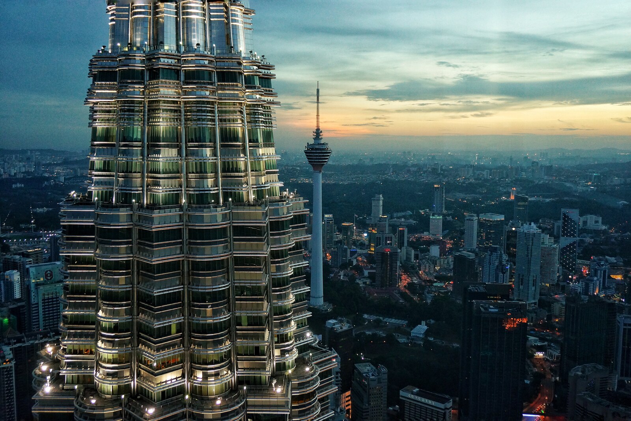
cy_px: 210
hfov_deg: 57.2
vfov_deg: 40.0
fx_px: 578
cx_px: 316
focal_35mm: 33
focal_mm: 22
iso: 1000
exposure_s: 1/60
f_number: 4
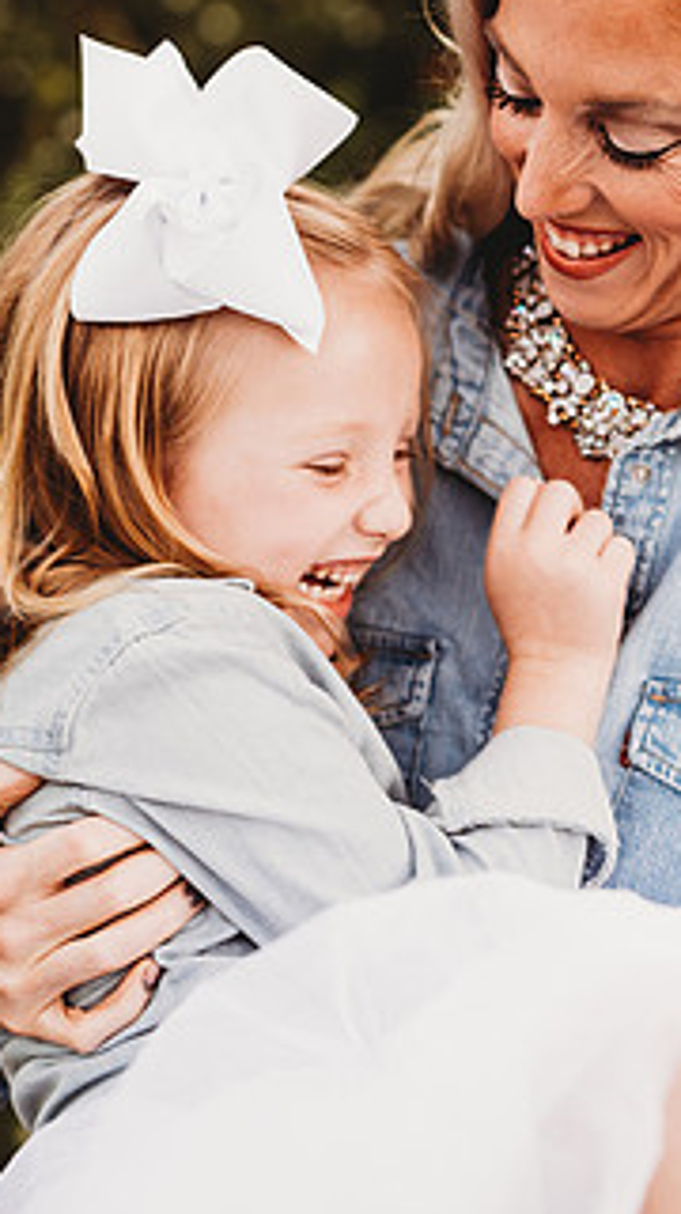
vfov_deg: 17.2
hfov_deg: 9.7
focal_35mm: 125
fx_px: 4022
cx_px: 515
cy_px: 560
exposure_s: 1/200
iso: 125
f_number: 2.2
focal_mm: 85
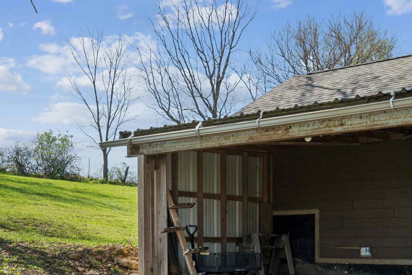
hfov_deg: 31.8
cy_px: 232
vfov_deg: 21.2
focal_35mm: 63
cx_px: 245
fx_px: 721
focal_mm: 32
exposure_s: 1/320
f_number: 13
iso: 800
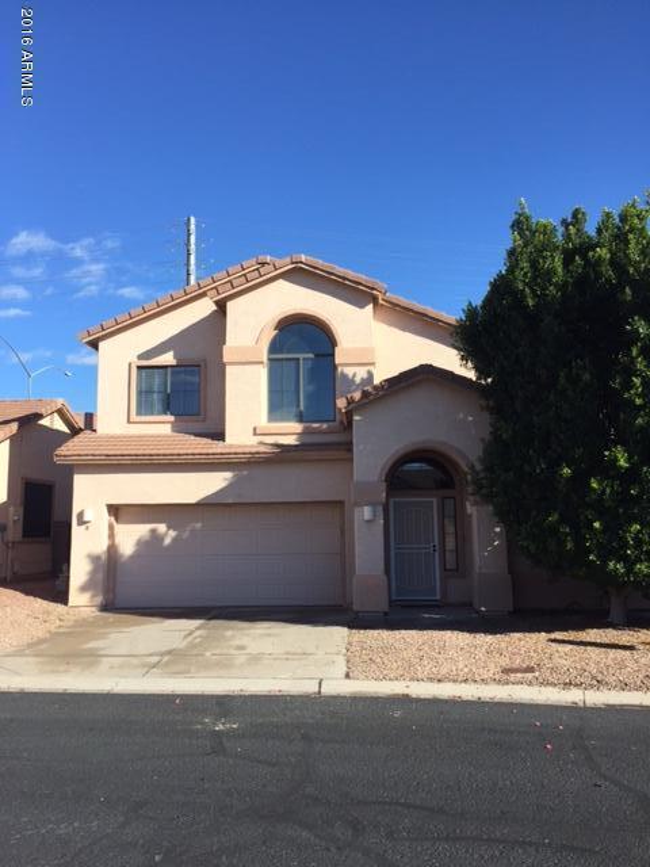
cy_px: 434
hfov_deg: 48.2
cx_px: 325
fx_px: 726
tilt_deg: +8.5
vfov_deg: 61.7
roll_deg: +1.0
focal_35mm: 29
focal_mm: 4.15
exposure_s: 1/1980
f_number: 2.2
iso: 32
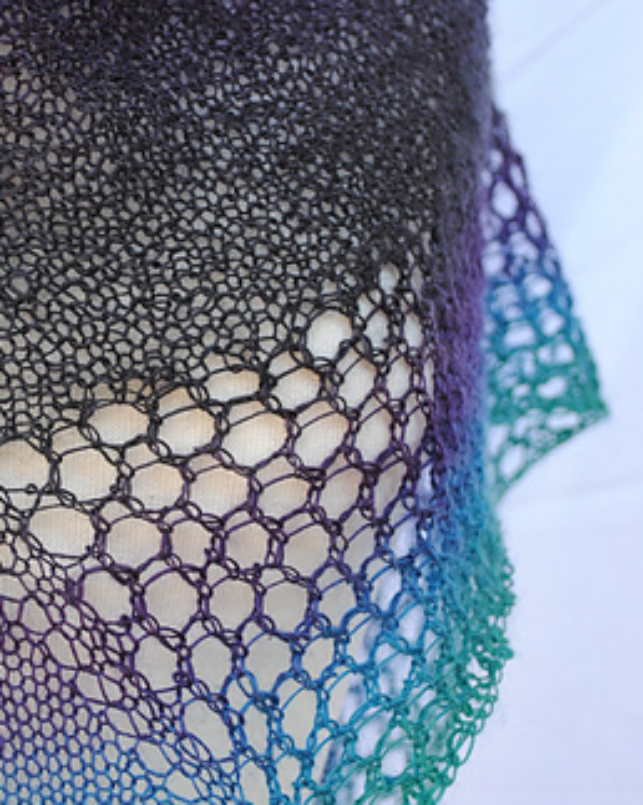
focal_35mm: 95
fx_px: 2262
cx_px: 172
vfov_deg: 20.2
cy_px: 391
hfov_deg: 16.1
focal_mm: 34
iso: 200
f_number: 5
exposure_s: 1/80
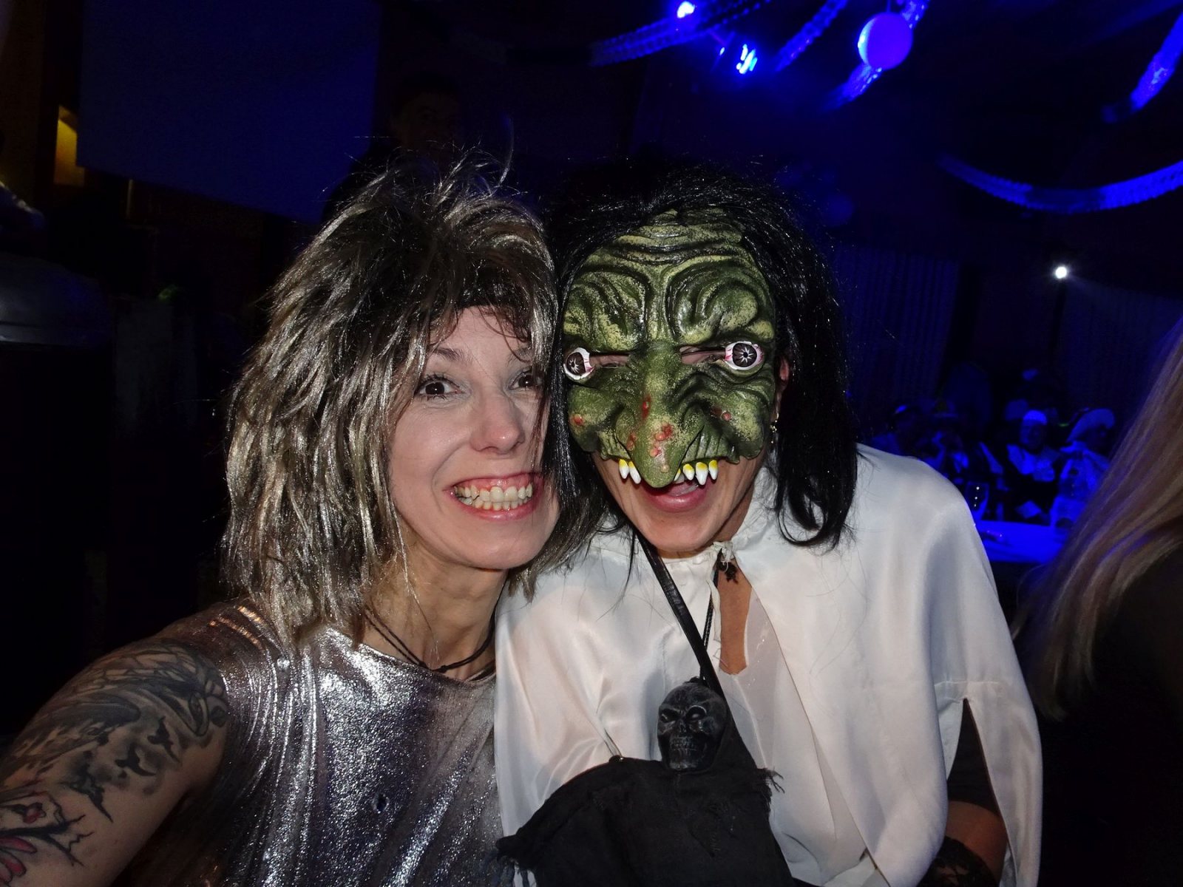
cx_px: 592
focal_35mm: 24
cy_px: 444
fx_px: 820
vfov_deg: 56.8
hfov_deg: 71.6
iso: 320
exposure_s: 1/8
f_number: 3.5
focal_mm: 4.1
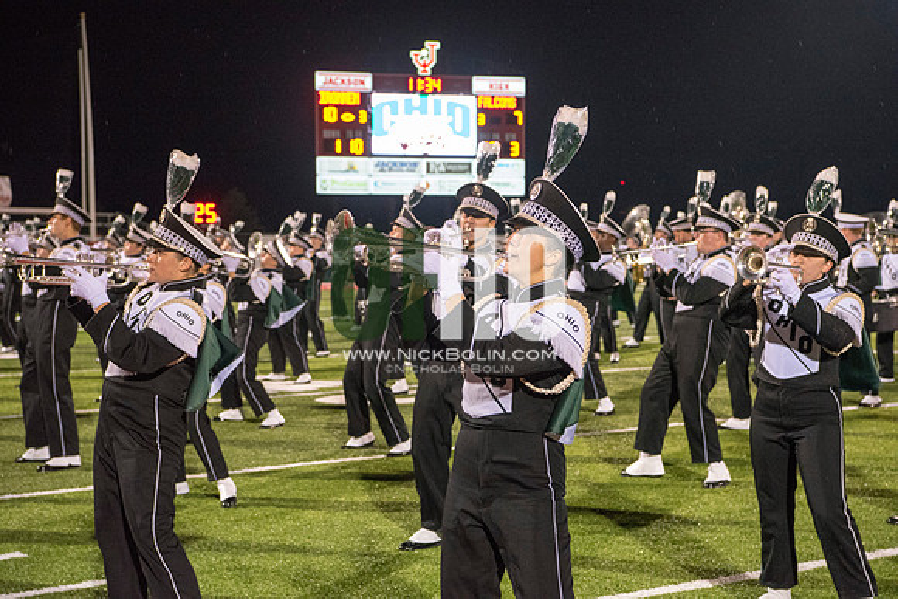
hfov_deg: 28.8
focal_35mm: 70
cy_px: 300
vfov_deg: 19.5
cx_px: 449
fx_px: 1746
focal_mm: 70
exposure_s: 1/320
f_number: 5.6
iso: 5000
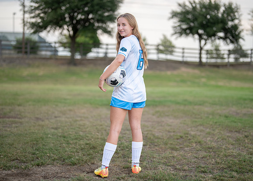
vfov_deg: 24.4
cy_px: 91
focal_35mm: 58
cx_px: 126
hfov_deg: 33.7
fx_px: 417
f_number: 1.2
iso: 125
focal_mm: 50
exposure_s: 1/1250
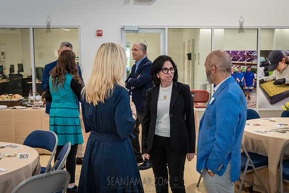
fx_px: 396
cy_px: 112
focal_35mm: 49
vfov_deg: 27.3
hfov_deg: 40.0
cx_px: 162
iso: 2500
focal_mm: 38
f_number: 4.5
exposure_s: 1/250
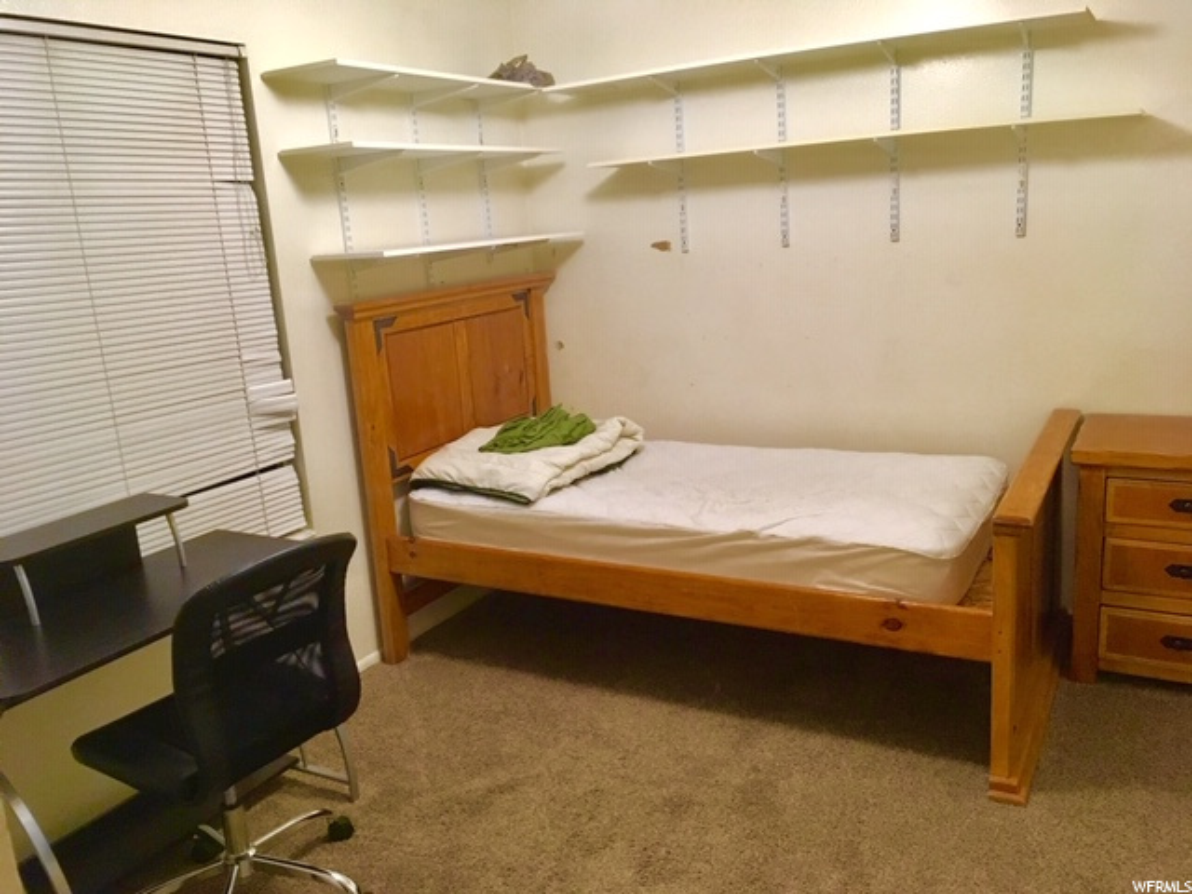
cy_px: 447
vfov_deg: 48.2
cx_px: 596
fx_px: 999
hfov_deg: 61.7
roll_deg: +4.9
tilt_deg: -14.5
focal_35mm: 29
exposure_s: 1/15
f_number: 2.2
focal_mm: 4.15
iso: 200
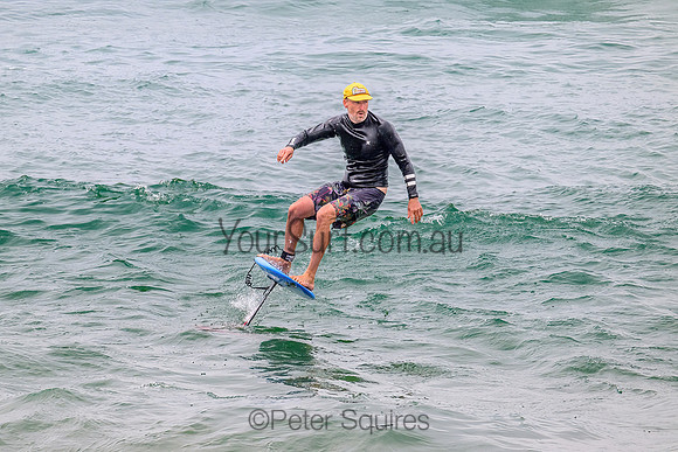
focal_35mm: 700
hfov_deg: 2.9
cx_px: 295
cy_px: 197
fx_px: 13185
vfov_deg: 2.0
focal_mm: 620
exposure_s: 1/2000
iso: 900
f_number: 11
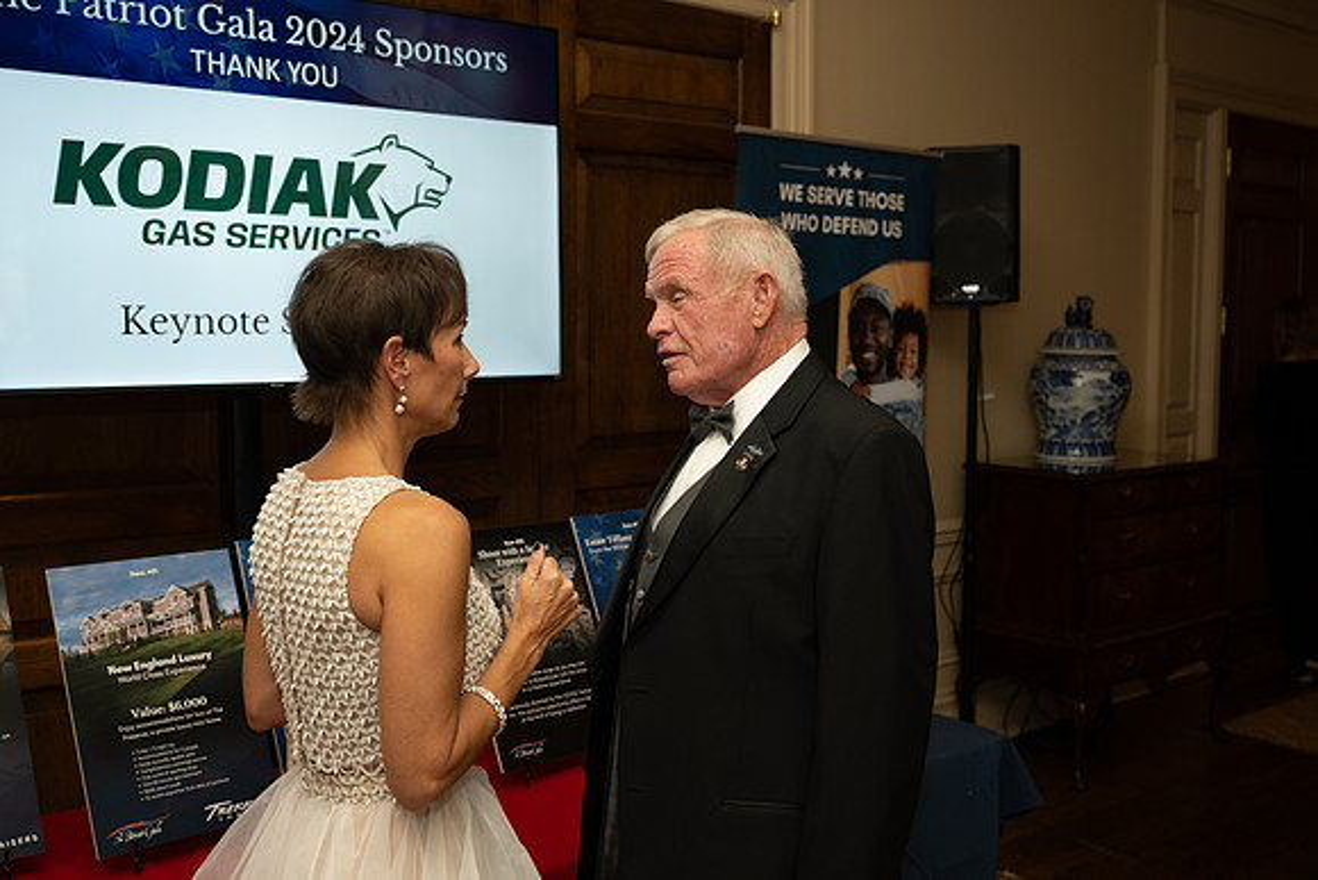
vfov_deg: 35.1
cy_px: 440
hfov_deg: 50.7
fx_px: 1391
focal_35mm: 38
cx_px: 659
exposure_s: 1/100
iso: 640
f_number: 4
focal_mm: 38
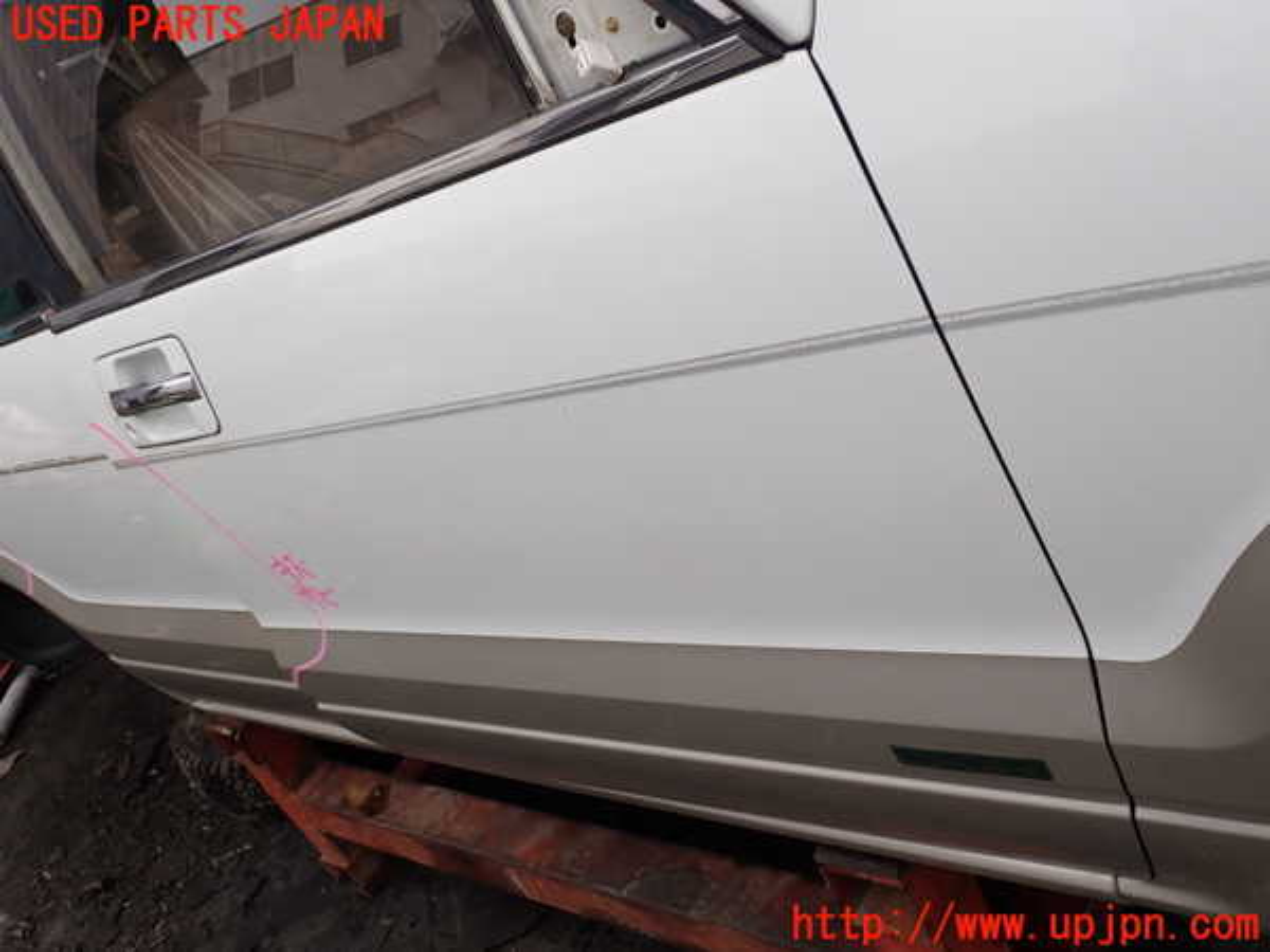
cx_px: 635
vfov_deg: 46.8
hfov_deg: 60.0
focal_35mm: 30
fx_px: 1101
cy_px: 476
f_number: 3.2
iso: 100
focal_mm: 5.4
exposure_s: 1/320
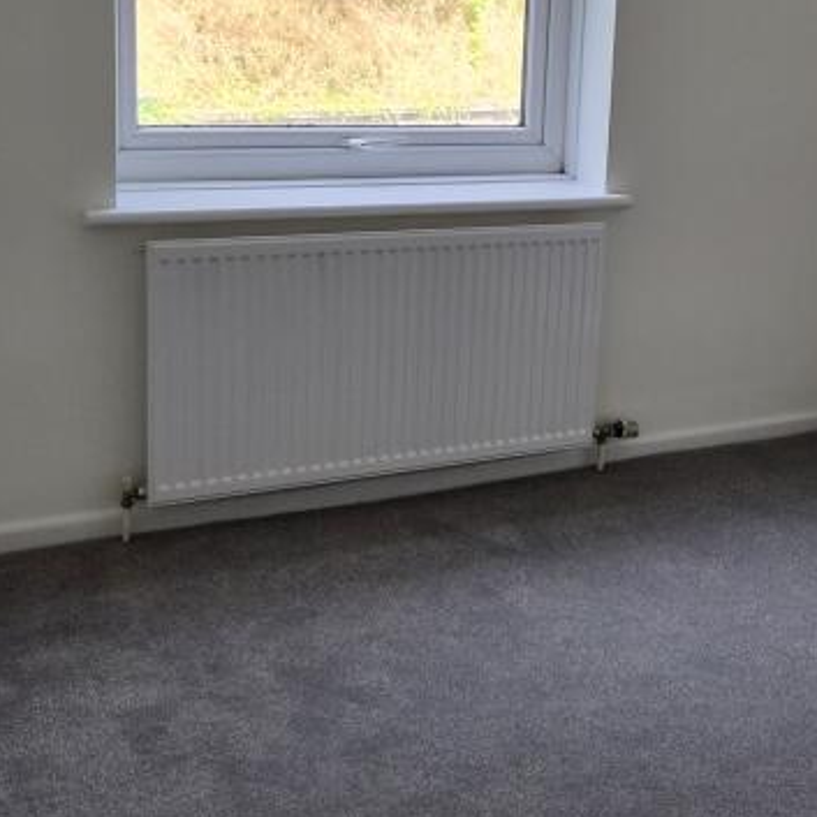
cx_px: 805
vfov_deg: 29.0
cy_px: 310
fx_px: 1575
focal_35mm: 59
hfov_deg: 27.5
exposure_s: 1/734
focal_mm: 5.4
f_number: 1.8
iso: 80
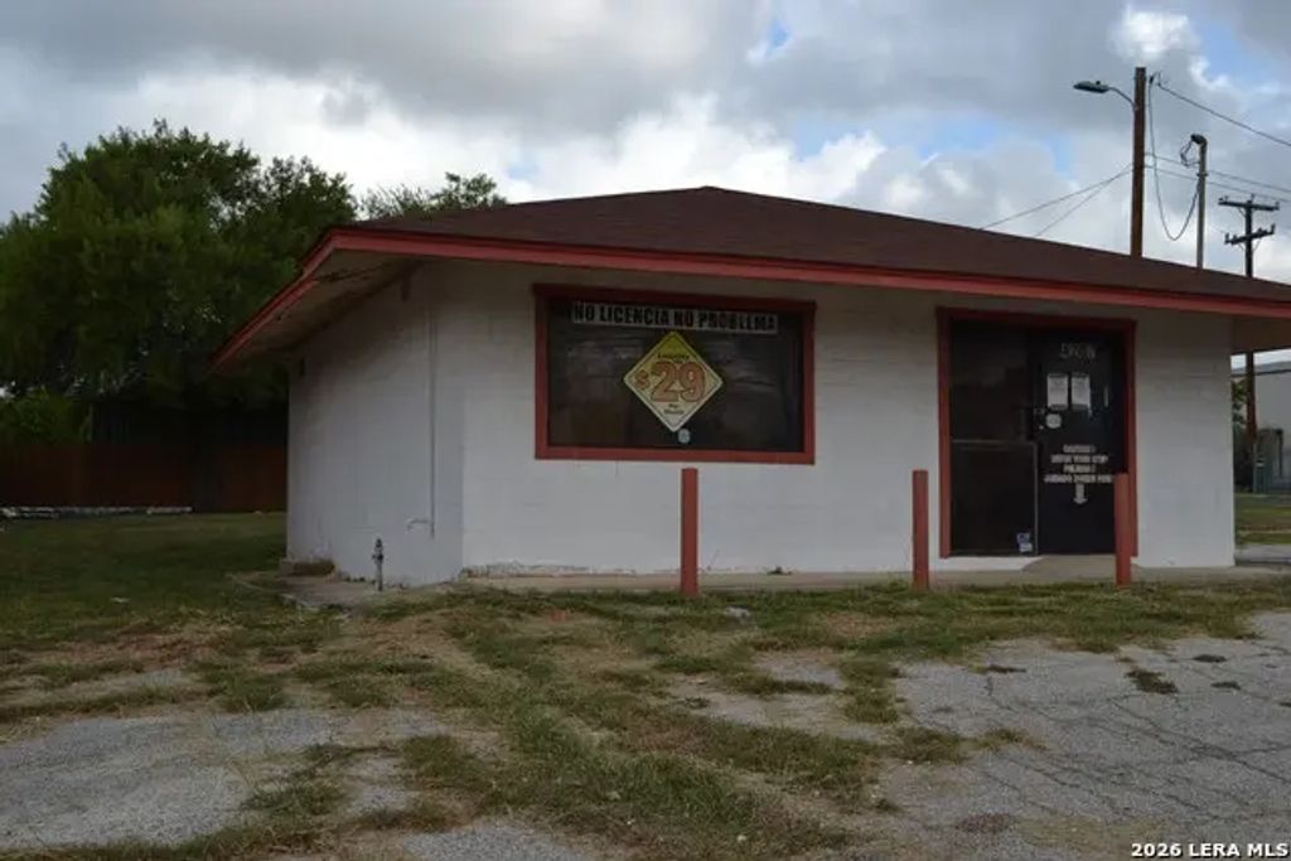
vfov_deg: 34.2
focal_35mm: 39
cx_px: 646
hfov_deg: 49.5
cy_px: 430
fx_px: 1399
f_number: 7.1
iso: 100
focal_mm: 26
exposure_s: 1/200
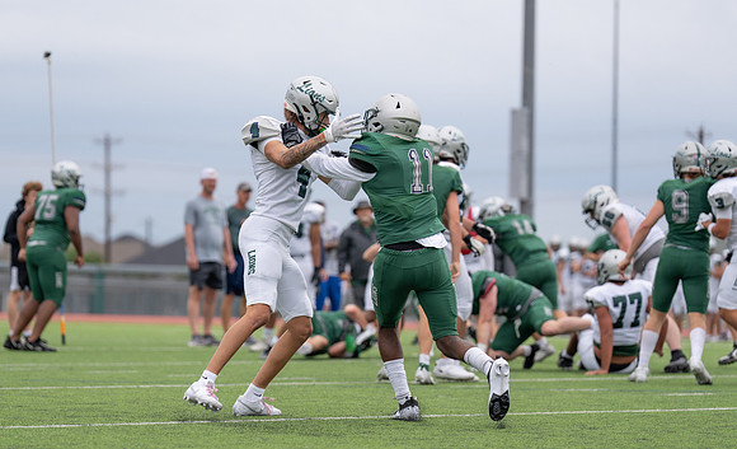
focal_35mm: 181
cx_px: 332
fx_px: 3600
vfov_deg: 7.1
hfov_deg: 11.7
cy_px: 244
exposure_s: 1/1250
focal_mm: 150
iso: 250
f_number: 2.8
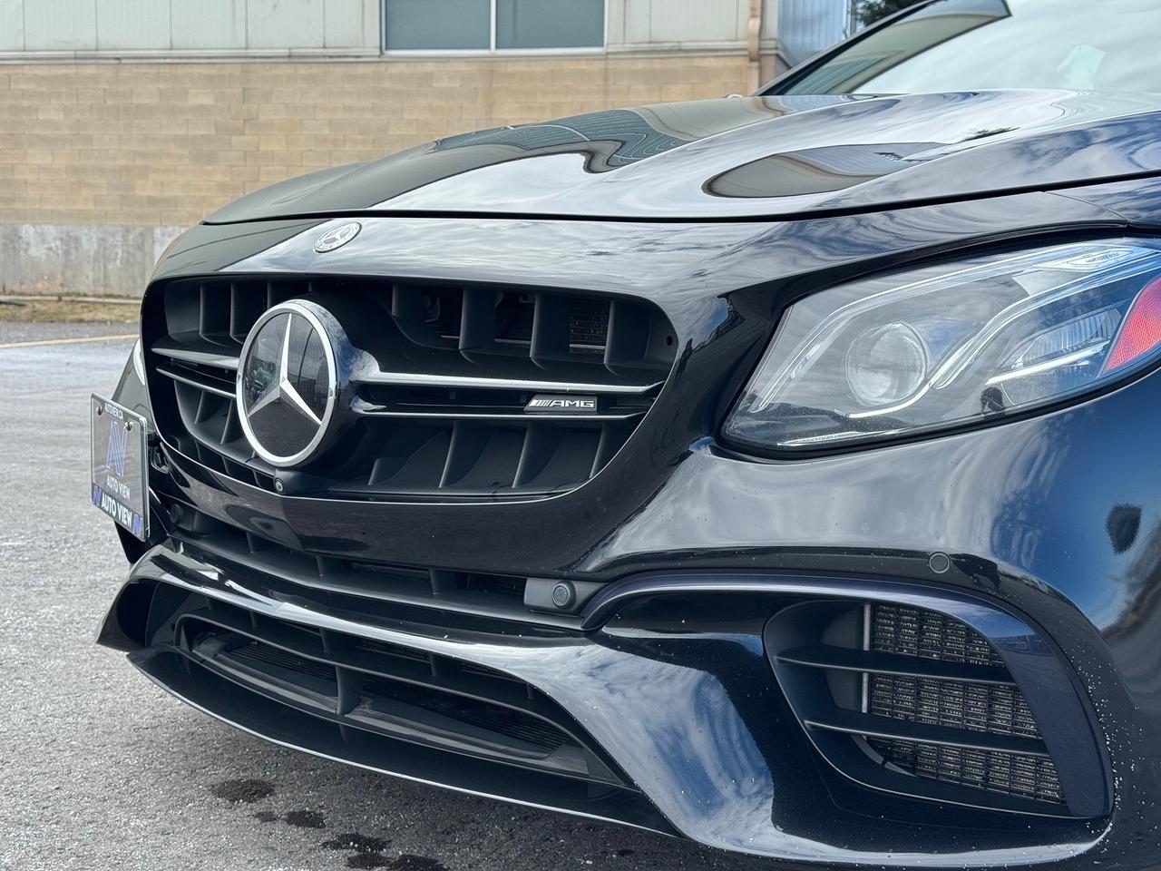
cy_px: 436
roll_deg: -1.1
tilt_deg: -5.5
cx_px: 580
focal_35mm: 48
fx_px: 1610
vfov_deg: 30.3
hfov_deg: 39.7
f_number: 1.78
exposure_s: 1/1076
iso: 64
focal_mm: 6.76
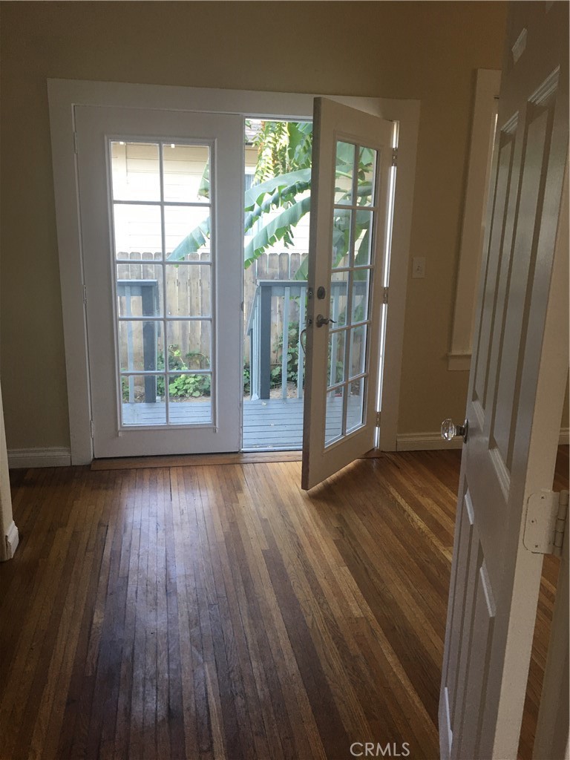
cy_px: 380
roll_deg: -0.6
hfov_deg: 48.2
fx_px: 637
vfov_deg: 61.7
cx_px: 285
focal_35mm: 29
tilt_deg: -10.6
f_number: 2.2
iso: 32
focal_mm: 4.15
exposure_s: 1/30
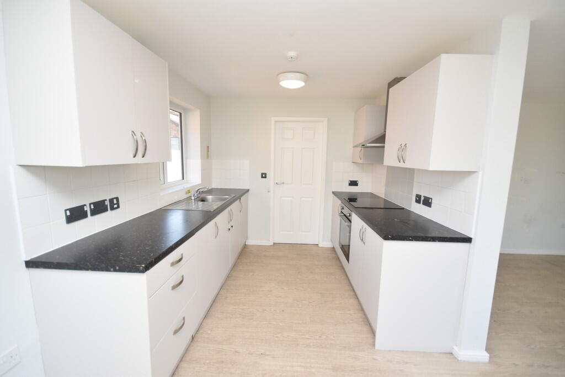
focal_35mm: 15
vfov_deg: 77.3
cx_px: 282
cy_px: 188
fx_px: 235
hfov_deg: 100.4
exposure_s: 1/200
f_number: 5
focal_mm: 10
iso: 640
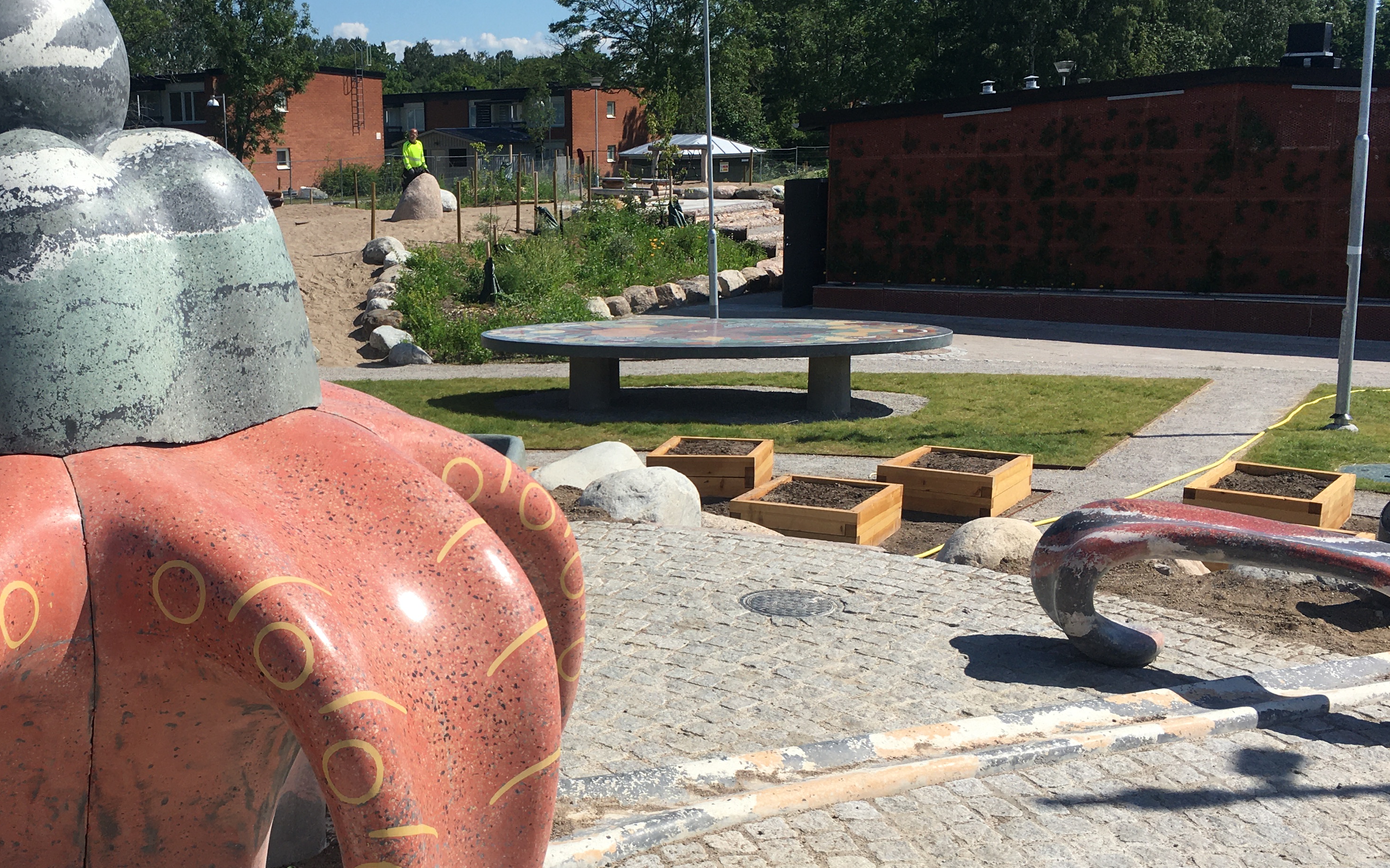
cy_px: 475
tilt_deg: -12.8
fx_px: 1591
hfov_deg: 46.3
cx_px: 447
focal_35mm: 42
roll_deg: +1.4
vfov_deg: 30.5
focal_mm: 4.15
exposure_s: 1/2079
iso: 25
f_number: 2.2
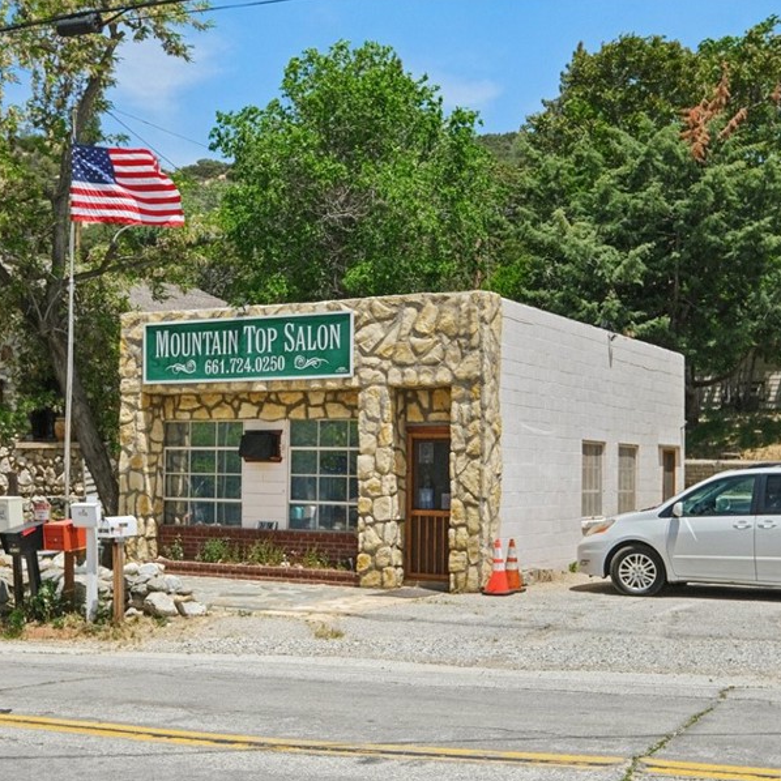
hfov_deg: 35.3
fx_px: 1225
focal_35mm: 48
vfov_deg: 35.3
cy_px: 440
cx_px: 372
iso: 320
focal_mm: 21.9
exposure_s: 1/1250
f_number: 6.4
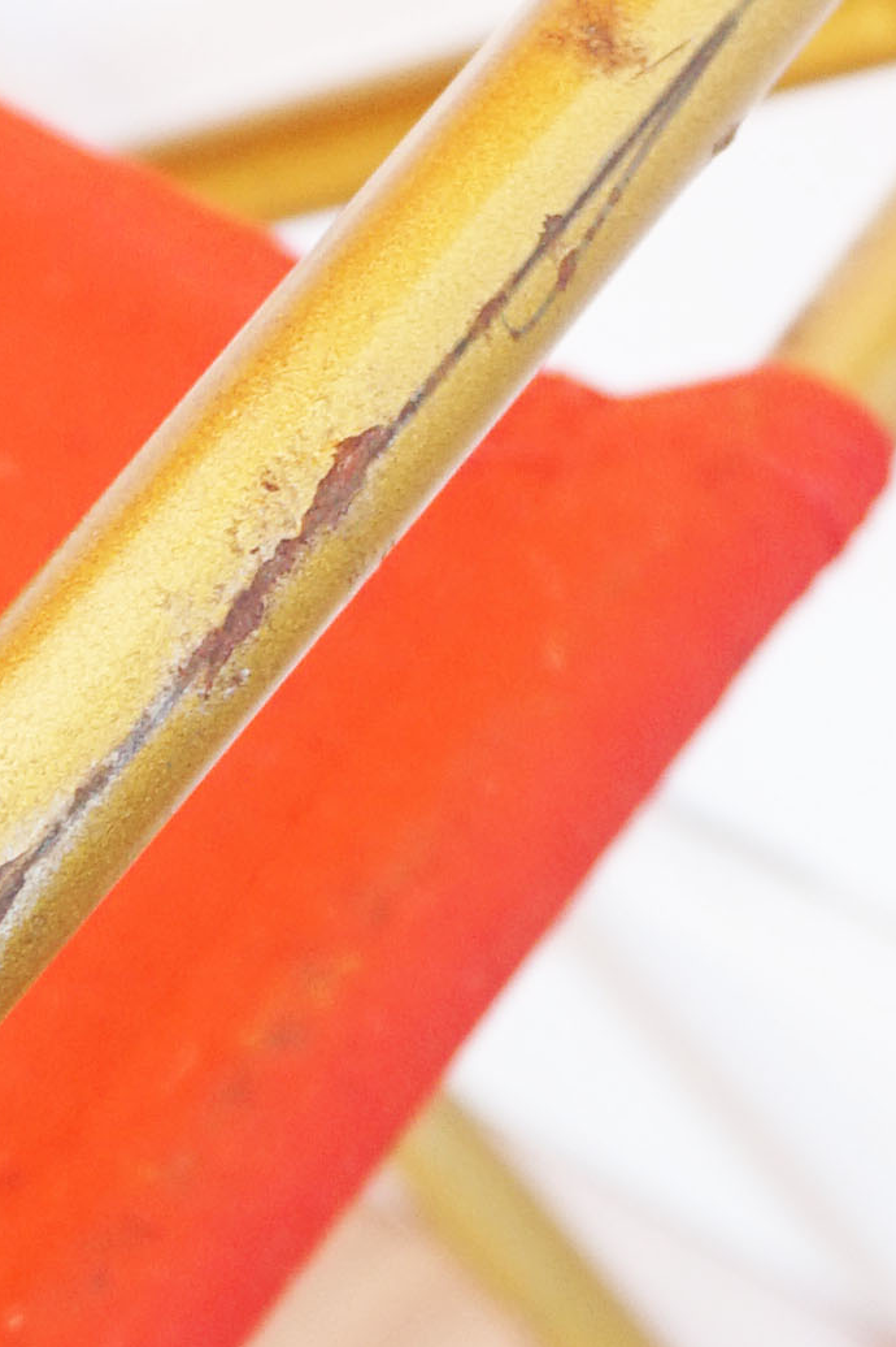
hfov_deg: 7.4
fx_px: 6785
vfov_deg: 11.3
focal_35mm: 182
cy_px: 593
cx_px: -431
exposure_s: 1/60
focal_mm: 23
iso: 320
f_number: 4
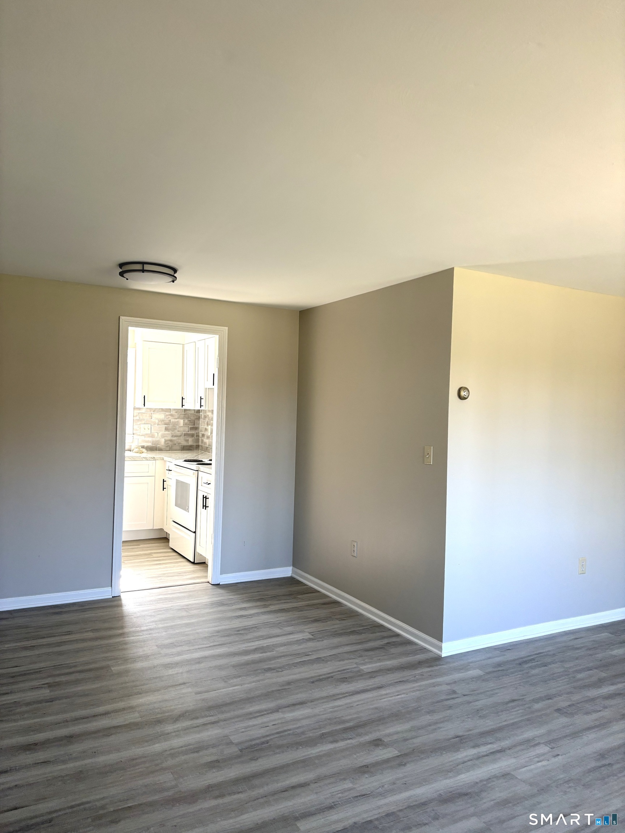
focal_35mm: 26
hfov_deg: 53.1
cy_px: 416
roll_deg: -2.2
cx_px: 312
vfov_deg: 67.3
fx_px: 626
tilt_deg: +0.4
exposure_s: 1/121
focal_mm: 5.96
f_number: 1.6
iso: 100
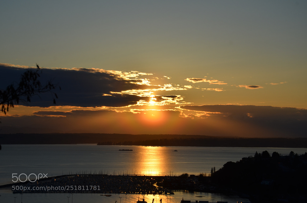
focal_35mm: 99
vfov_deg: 13.8
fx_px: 842
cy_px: 102
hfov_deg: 20.7
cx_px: 154
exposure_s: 1/1000
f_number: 8
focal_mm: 66
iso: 125
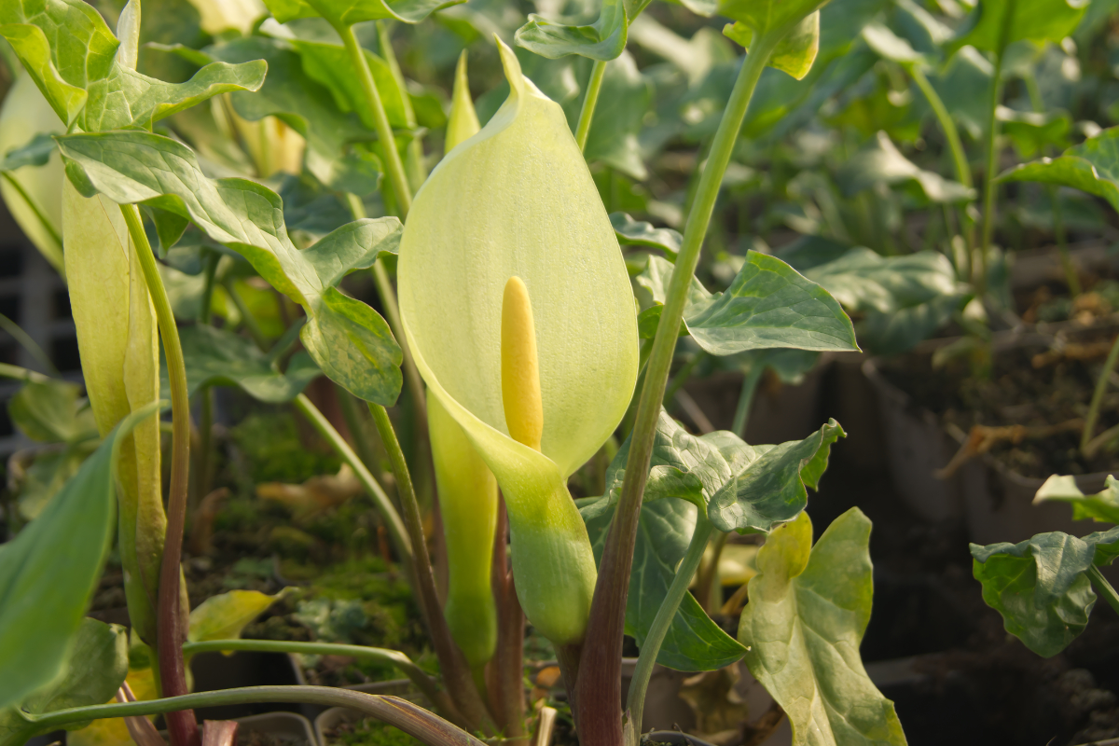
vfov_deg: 25.8
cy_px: 373
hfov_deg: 37.9
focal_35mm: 52
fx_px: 1632
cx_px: 560
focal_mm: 35
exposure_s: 1/125
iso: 100
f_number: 5
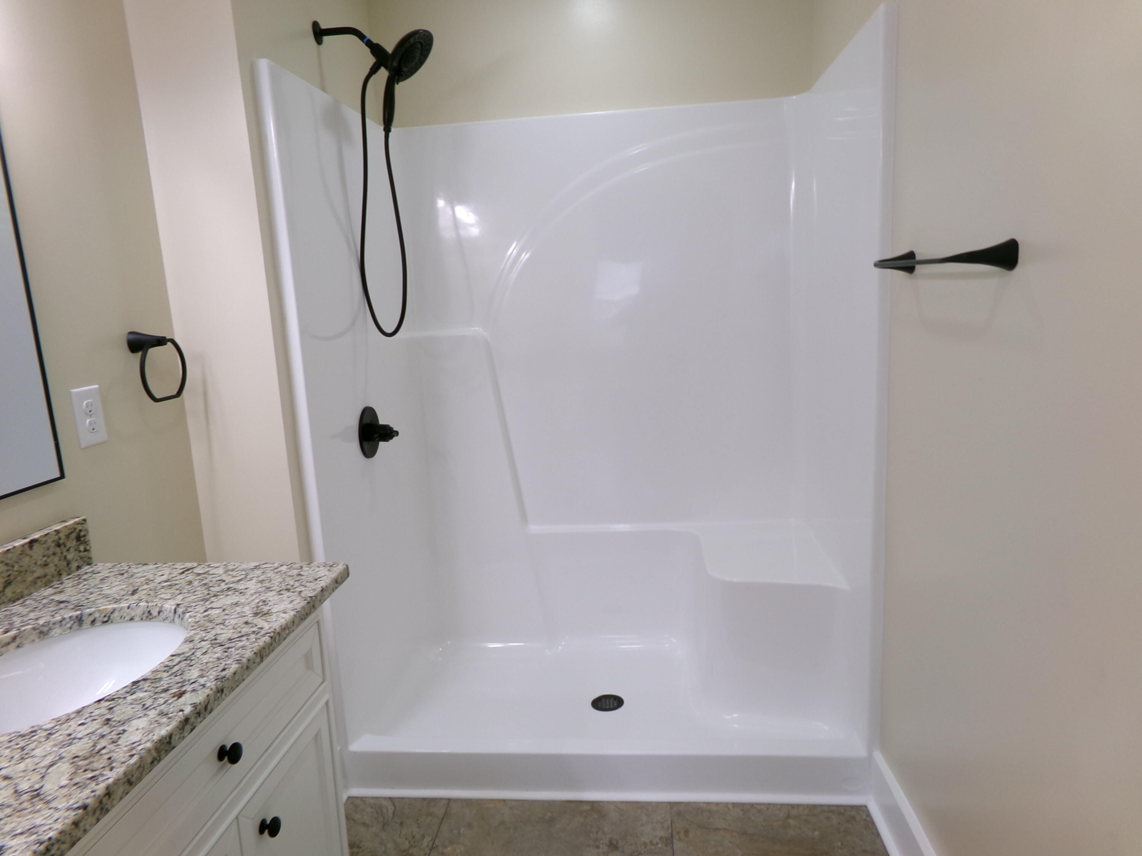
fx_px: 792
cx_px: 571
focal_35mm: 24
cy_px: 428
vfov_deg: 56.8
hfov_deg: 71.6
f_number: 3.7
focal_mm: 4.3
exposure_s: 1/42
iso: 100
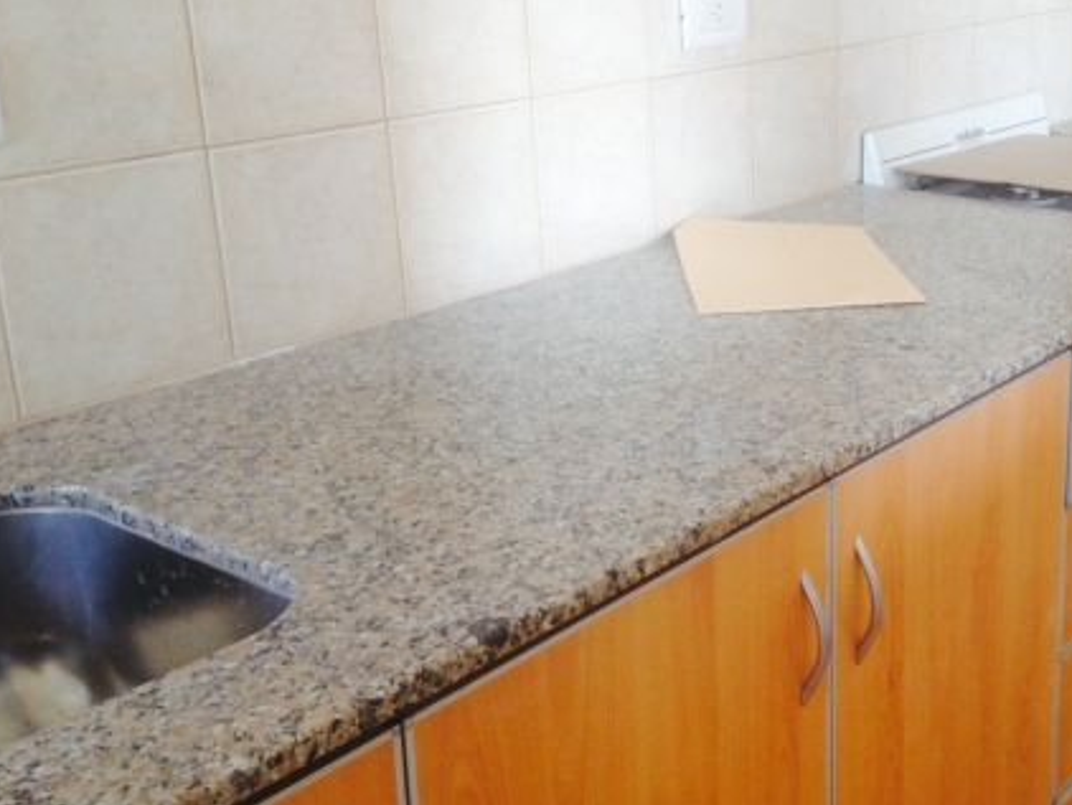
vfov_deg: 29.1
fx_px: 1549
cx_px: 782
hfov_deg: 37.4
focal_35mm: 50
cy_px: 361
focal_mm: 4.12
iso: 50
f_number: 2.4
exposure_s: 1/24
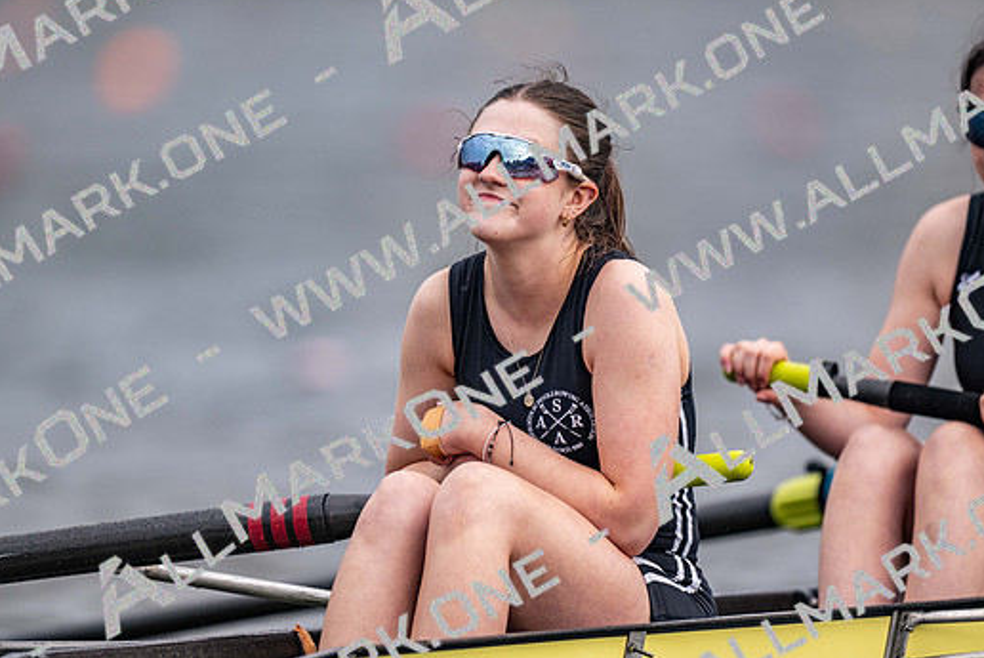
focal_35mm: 674
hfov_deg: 3.1
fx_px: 18438
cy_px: 344
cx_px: 486
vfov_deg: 2.0
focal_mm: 600
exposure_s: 1/2500
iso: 560
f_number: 4
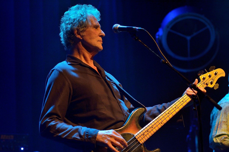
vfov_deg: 10.7
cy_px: 76
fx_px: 809
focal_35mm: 128
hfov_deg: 16.1
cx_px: 114
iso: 400
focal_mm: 85
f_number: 2.8
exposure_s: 1/200
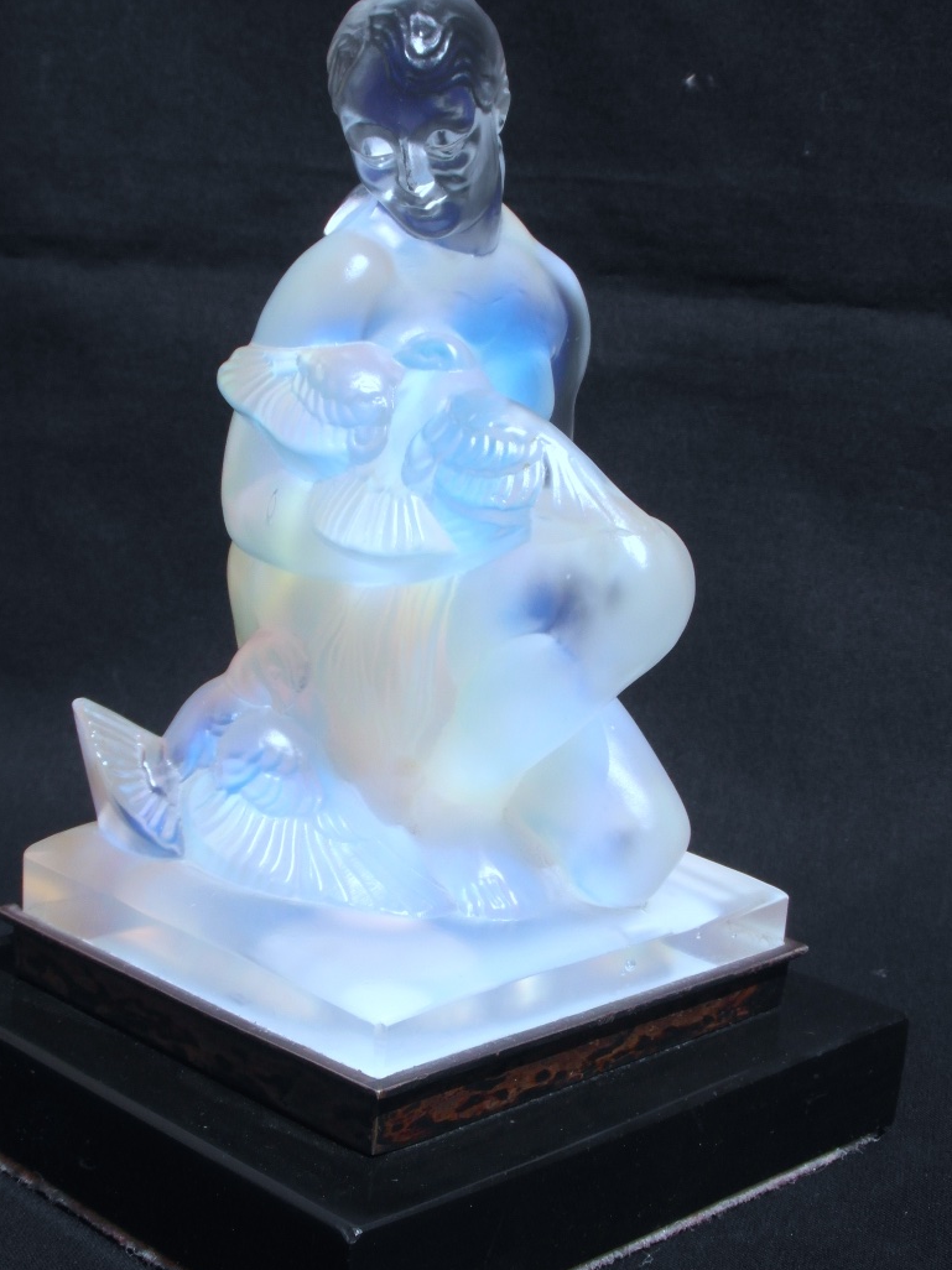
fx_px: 2274
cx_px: 404
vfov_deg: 31.2
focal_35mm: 62
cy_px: 619
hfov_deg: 23.6
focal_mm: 8.7
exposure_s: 1/350
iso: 80
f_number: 6
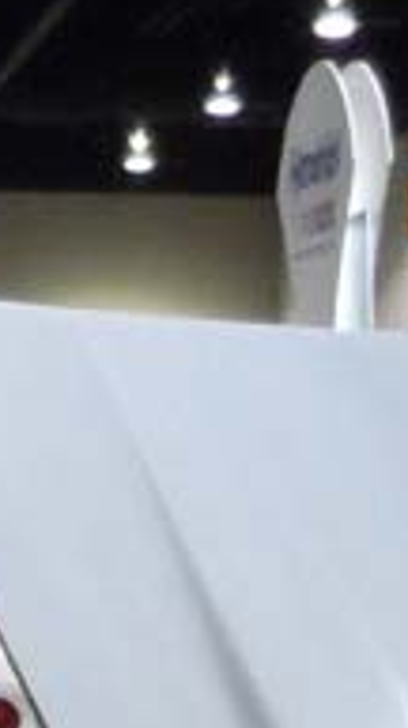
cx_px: 128
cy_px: 1335
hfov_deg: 8.7
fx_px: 2684
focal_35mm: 139
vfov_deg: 13.7
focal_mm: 4
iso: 400
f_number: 3.2
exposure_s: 1/30
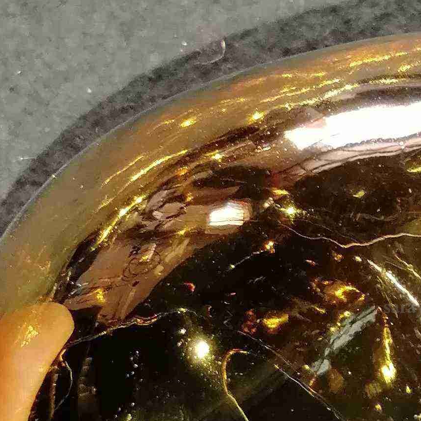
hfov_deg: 13.8
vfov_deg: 14.0
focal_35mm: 124
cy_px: 308
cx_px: 456
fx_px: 1706
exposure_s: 1/33.3
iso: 125
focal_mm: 3.95
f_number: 1.8
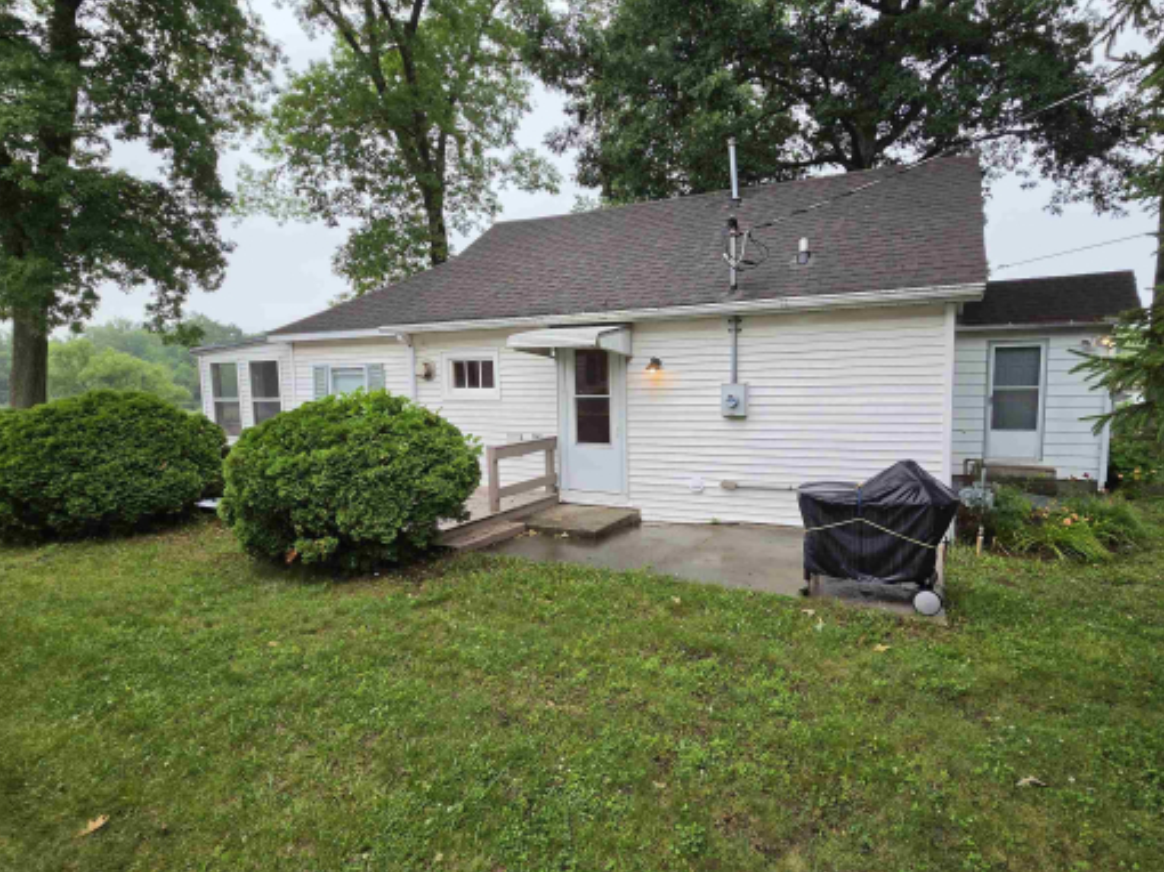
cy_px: 450
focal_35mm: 17
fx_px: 571
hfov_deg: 90.7
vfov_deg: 74.7
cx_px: 649
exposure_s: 1/472
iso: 100
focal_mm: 2.2
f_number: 2.2
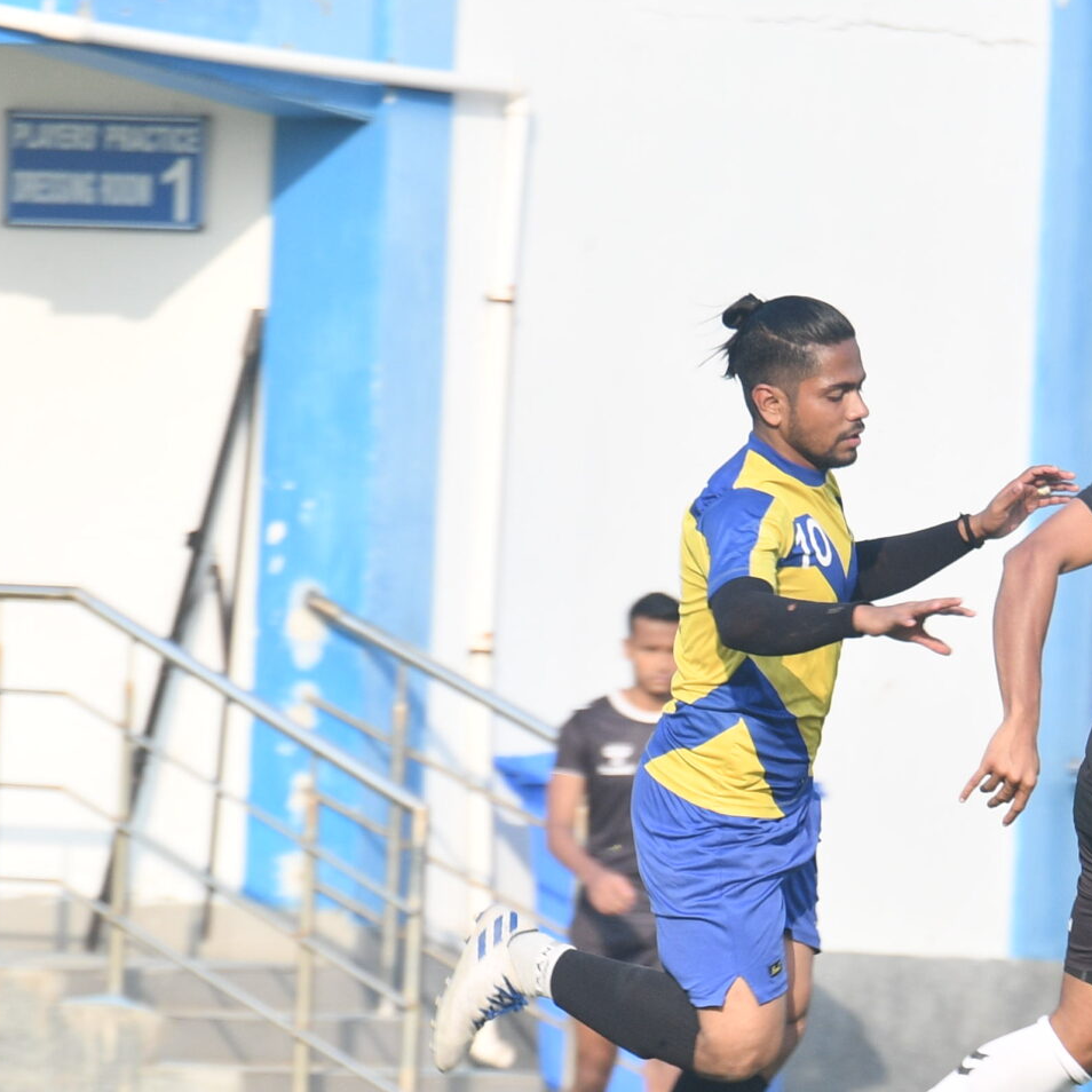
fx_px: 32550
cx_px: 1290
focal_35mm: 912
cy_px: 677
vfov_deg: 1.9
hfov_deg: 1.9
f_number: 5
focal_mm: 200
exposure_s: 1/500
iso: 200
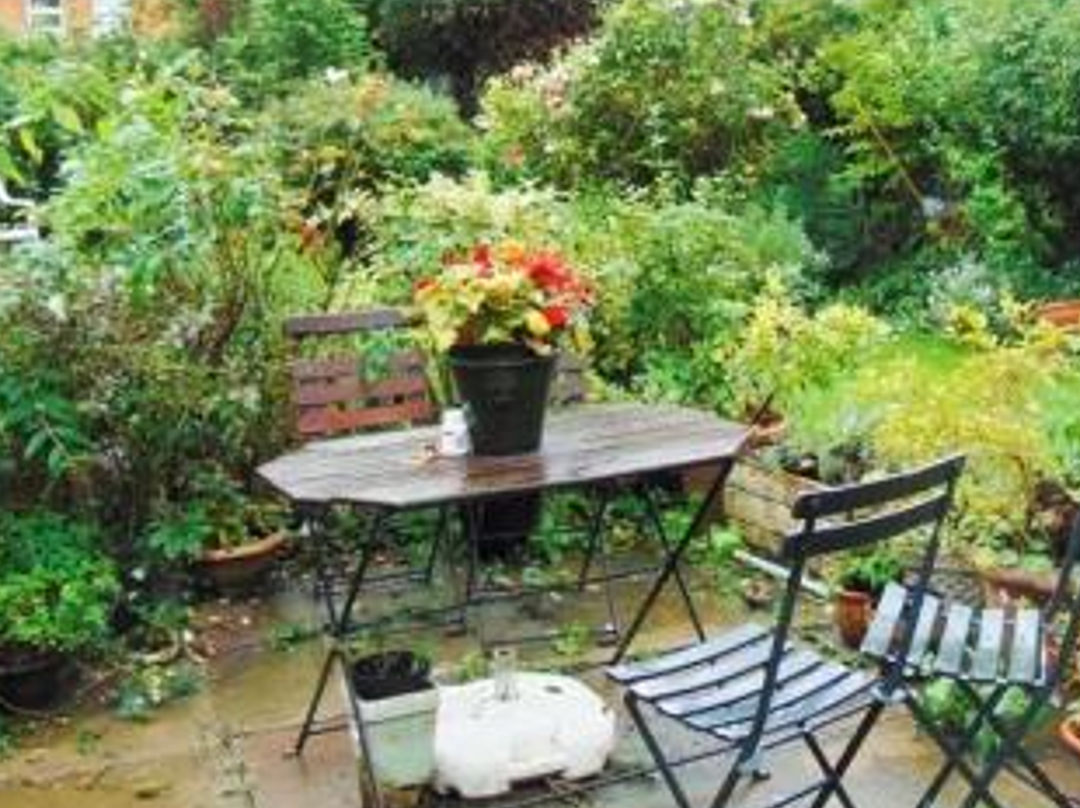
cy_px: 103
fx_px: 1465
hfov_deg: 40.3
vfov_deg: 29.7
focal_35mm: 47
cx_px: 646
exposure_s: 1/125
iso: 80
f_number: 3
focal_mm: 4.5
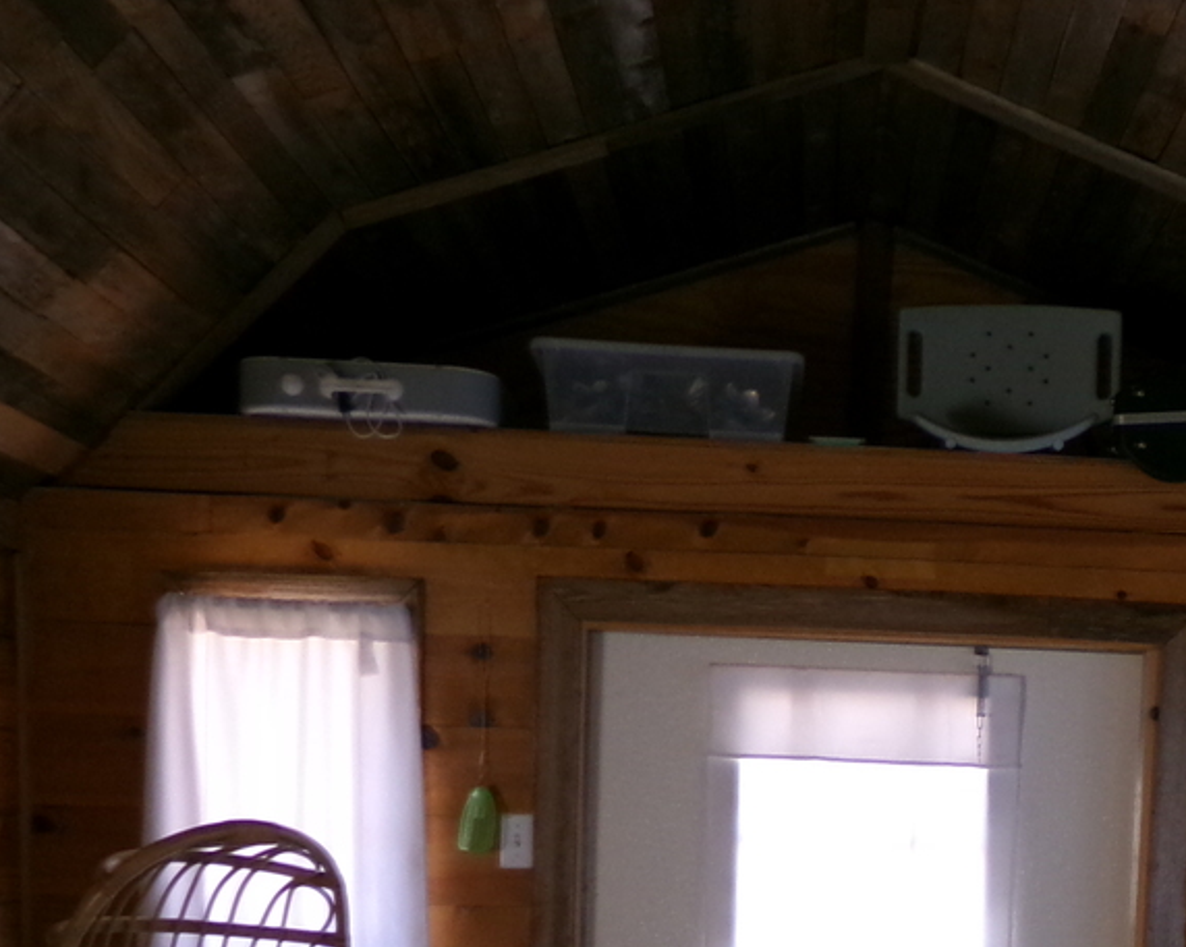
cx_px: 993
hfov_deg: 31.0
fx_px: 2070
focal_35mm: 59
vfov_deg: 23.8
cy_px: 1096
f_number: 3.7
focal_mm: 4.3
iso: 200
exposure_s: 1/25
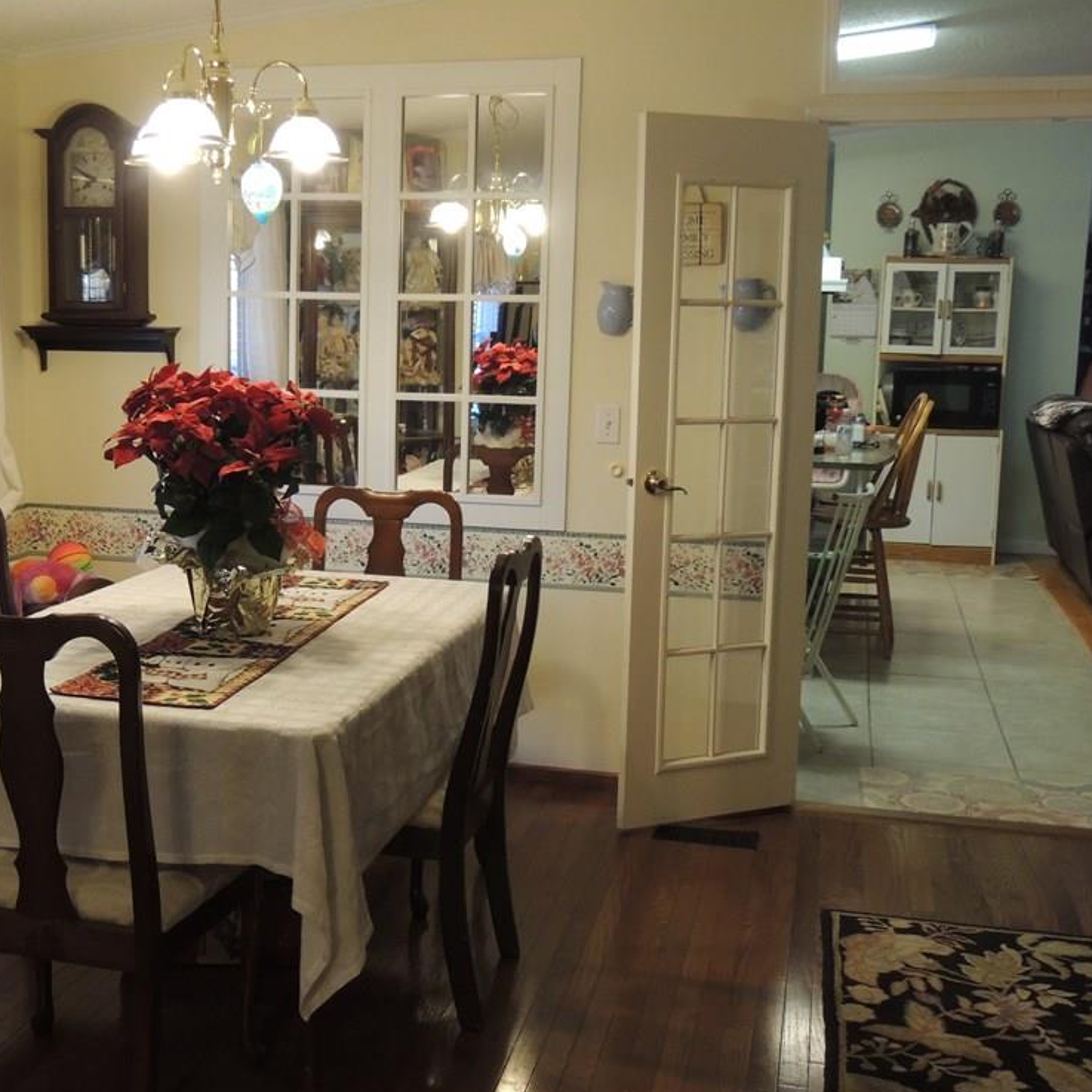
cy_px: 556
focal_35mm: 43
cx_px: 348
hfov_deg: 38.6
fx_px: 1535
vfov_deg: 39.2
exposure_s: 1/30
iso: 400
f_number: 3.3
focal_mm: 6.2
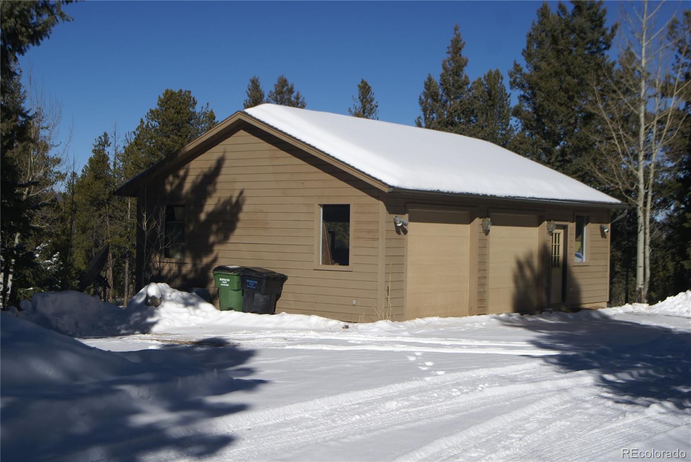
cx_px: 346
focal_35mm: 52
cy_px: 231
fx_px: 1009
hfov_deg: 37.8
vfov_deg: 25.8
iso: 100
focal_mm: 35
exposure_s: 1/640
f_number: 7.1
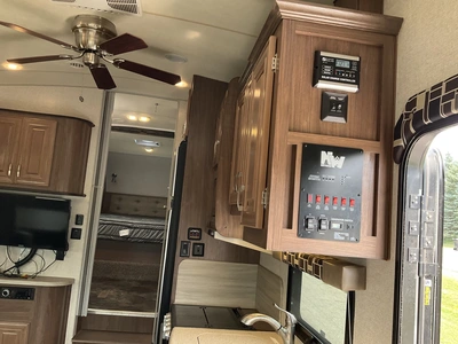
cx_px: 229
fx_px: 384
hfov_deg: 61.7
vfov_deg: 48.2
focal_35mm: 29
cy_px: 172
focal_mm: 3
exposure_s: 1/111
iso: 64
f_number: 1.8
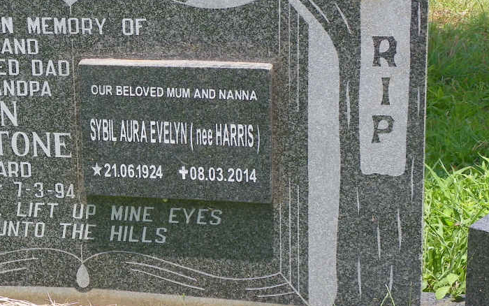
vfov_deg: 12.0
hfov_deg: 18.9
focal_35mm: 109
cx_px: 104
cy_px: 87
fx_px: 1453
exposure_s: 1/200
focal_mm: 10.7
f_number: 4.5
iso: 64
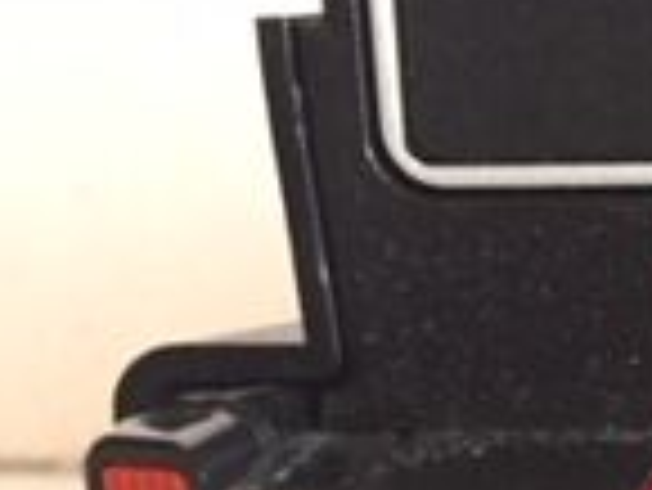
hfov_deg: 13.2
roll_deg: +0.5
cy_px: 400
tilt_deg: -13.1
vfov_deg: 11.6
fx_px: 2413
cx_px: 1326
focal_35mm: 128
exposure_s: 1/20
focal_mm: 4.15
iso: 250
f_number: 2.2
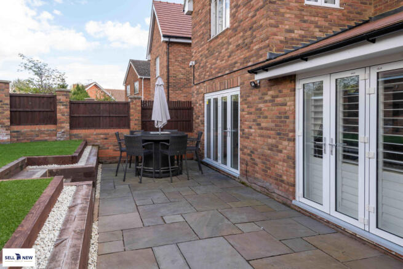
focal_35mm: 23
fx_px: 258
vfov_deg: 55.1
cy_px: 134
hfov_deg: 76.1
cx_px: 202
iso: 100
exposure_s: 1/50
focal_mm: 23
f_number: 9
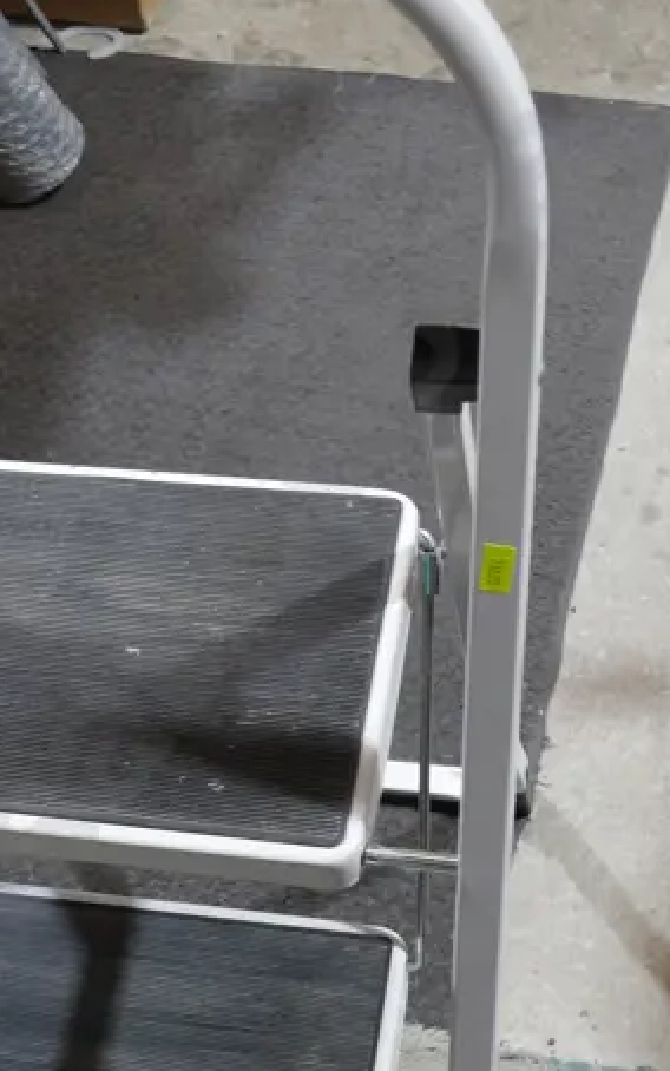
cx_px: 190
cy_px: 632
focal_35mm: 67
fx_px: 1956
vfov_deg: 30.6
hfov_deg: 19.3
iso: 400
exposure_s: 1/60
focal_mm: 14
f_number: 3.5
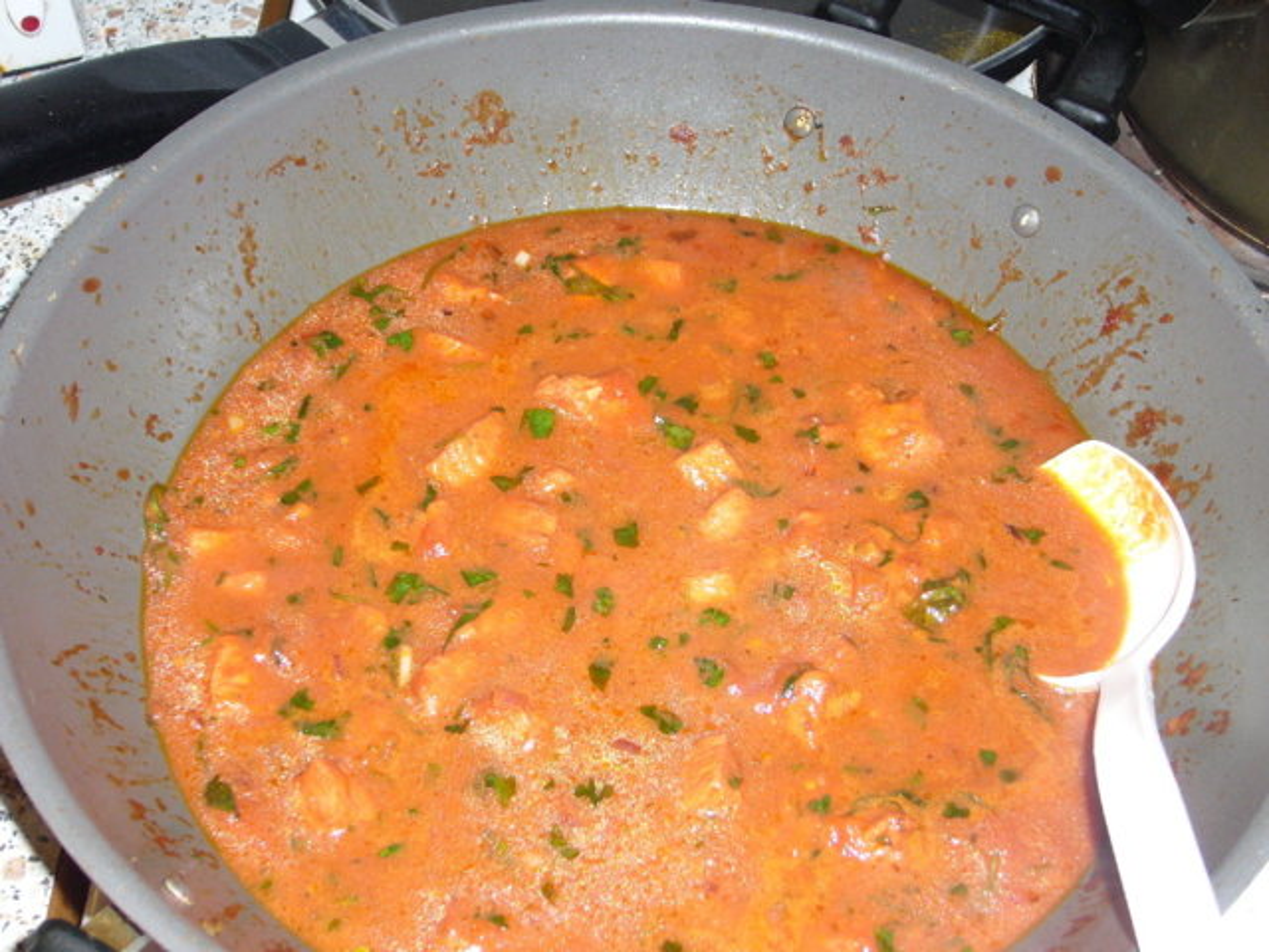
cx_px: 634
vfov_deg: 26.6
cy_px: 476
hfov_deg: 34.9
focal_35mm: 55
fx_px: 2016
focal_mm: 9.1
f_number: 3.5
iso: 100
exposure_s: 1/30
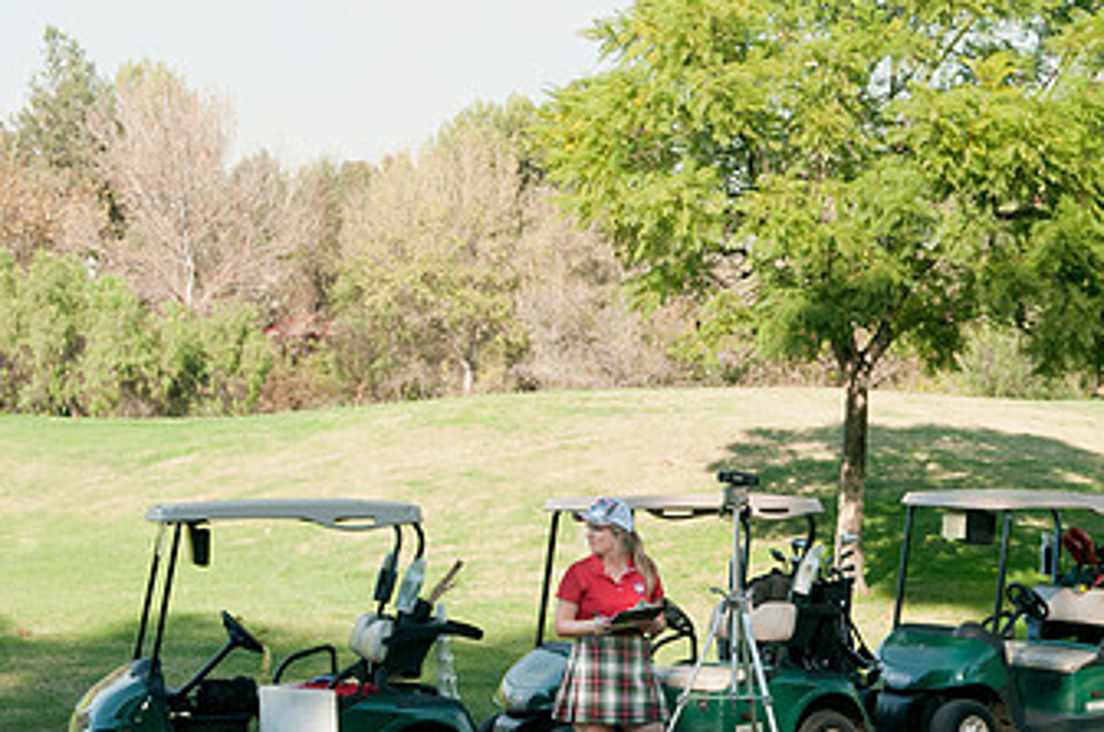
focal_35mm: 88
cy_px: 533
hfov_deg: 22.8
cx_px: 881
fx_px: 2695
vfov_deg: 15.4
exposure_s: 1/160
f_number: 6.3
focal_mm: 34
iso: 250
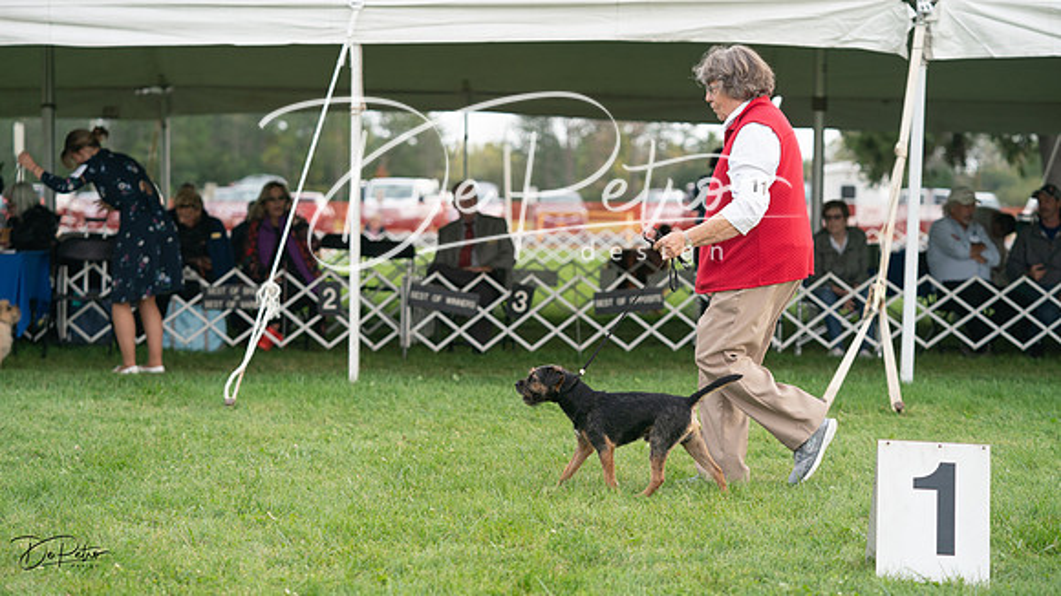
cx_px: 530
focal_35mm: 89
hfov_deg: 23.9
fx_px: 2504
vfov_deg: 13.6
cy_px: 298
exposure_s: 1/1000
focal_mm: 85
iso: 500
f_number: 3.2
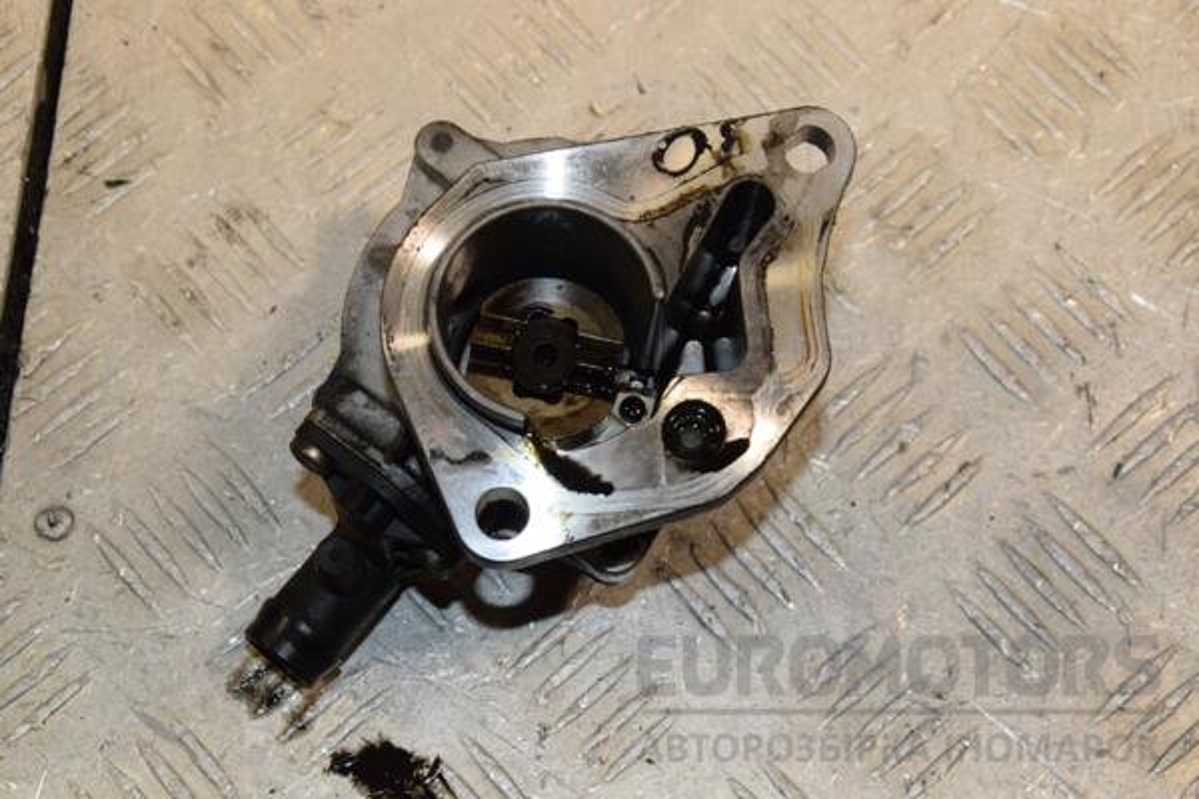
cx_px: 600
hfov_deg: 27.0
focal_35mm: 75
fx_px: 2498
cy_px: 400
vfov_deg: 18.2
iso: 800
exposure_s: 1/200
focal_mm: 50
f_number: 9
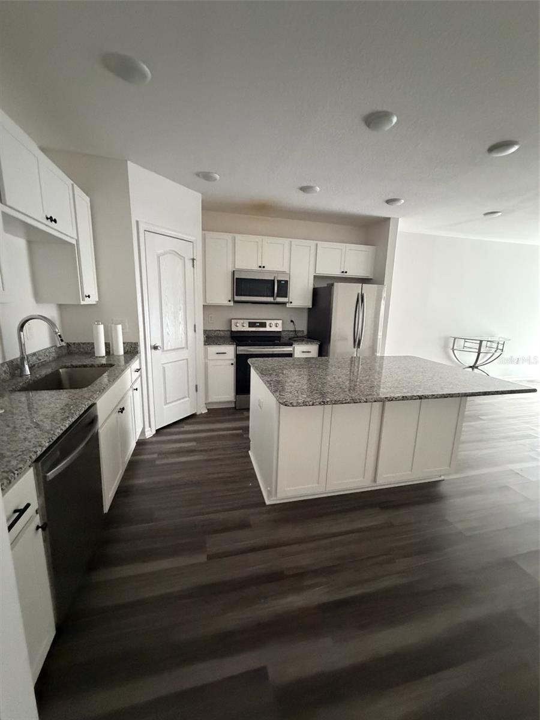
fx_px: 291
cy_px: 360
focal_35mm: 14
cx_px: 270
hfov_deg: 85.7
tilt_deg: -11.4
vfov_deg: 102.1
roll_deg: -2.1
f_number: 2.2
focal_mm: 2.22
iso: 1250
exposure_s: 1/60
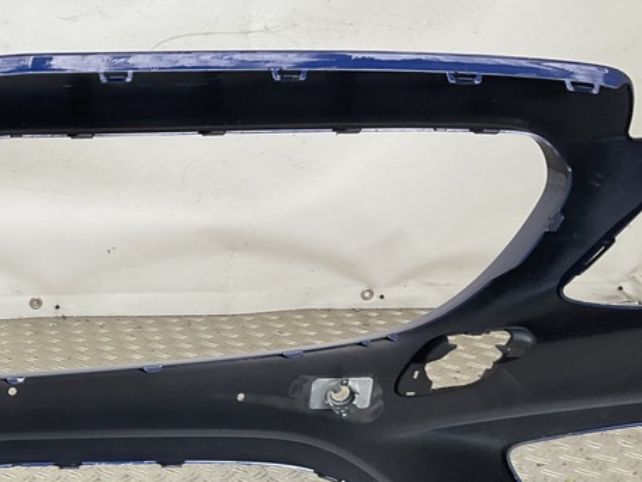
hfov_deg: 28.2
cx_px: -18
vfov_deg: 22.6
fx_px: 1187
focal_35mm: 64
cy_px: 396
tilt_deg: -23.3
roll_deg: -0.3
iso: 25
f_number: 1.8
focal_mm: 3
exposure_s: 1/120
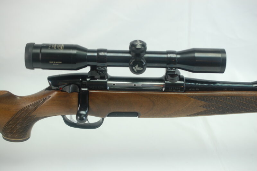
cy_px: 86
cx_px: 128
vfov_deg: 22.6
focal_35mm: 60
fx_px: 428
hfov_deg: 33.4
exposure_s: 1/60
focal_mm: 40
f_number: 4
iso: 400
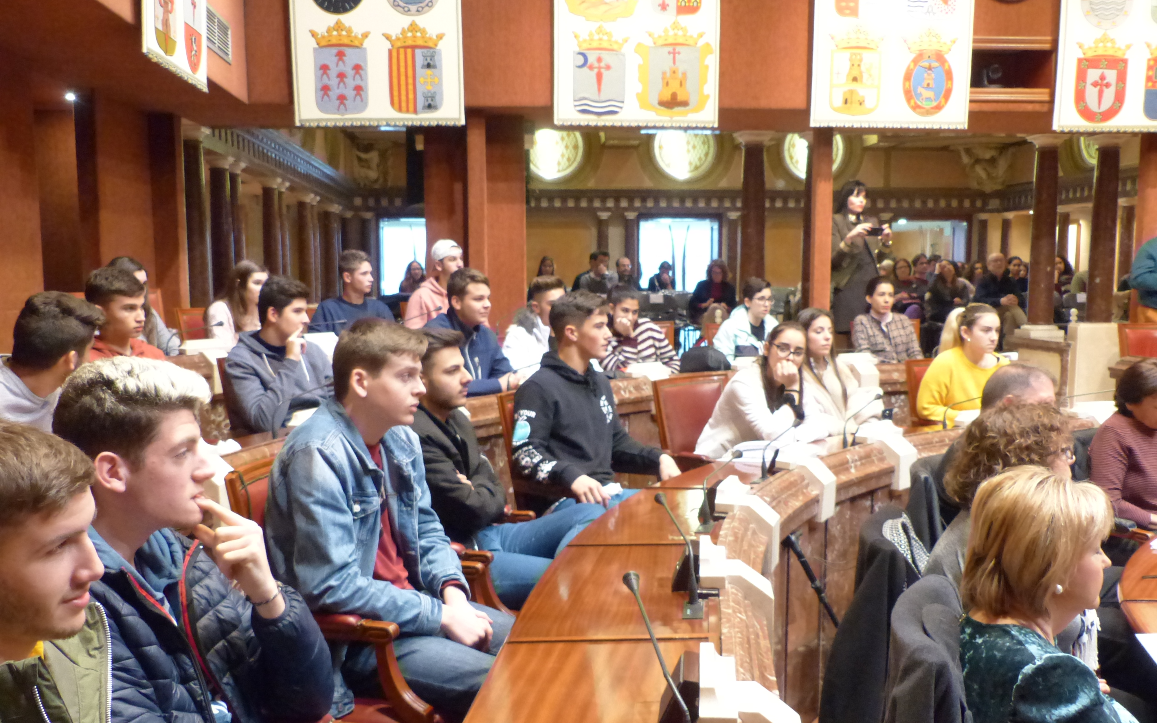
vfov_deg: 36.2
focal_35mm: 35
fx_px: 1104
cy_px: 425
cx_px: 578
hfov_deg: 55.3
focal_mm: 5.9
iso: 800
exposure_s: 1/30
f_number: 2.8
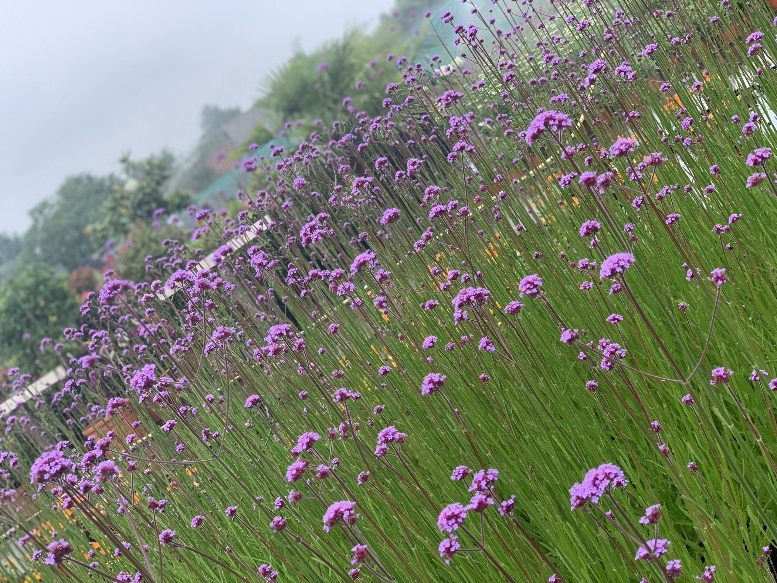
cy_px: 292
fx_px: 1167
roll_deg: +36.5
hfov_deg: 36.8
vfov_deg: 28.0
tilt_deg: -7.4
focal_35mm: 52
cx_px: 388
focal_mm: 6
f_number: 2.4
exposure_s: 1/345
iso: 16
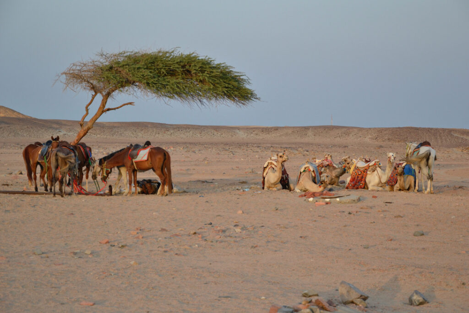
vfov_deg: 14.7
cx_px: 234
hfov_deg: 21.9
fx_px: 1212
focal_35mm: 93
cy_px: 156
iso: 400
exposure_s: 1/320
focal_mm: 62
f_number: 5.3
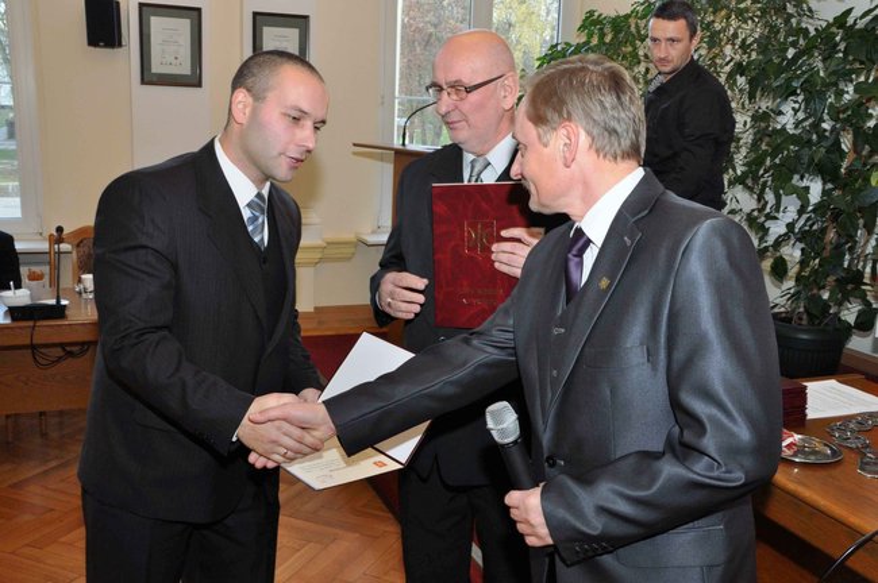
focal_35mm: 38
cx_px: 439
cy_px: 292
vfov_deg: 35.4
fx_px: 914
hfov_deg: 51.3
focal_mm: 25
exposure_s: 1/60
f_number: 13
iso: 1600
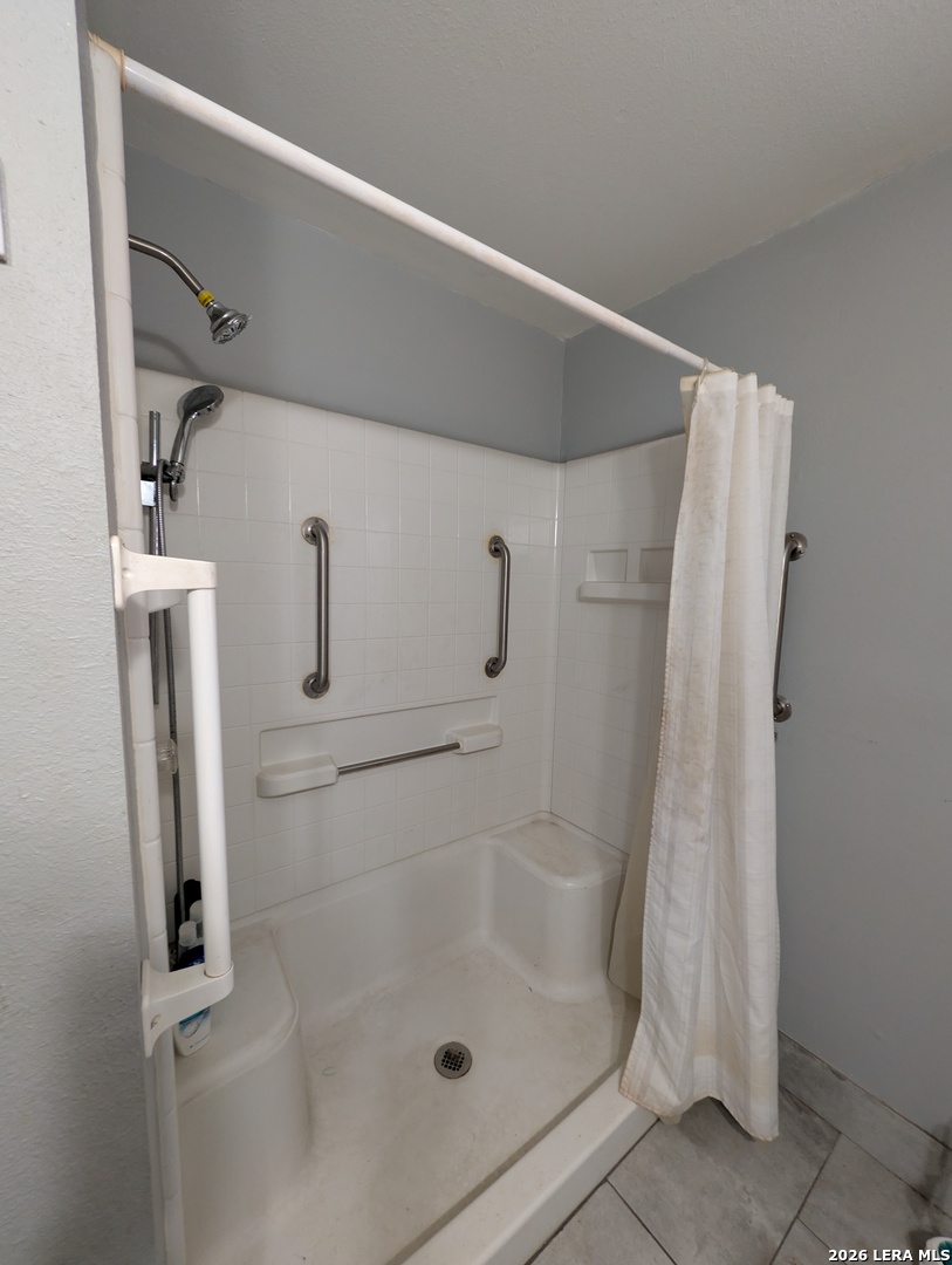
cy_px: 632
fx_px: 439
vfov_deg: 110.5
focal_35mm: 12
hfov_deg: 94.6
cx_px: 476
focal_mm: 2.02
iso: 116
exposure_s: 1/24
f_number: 1.7
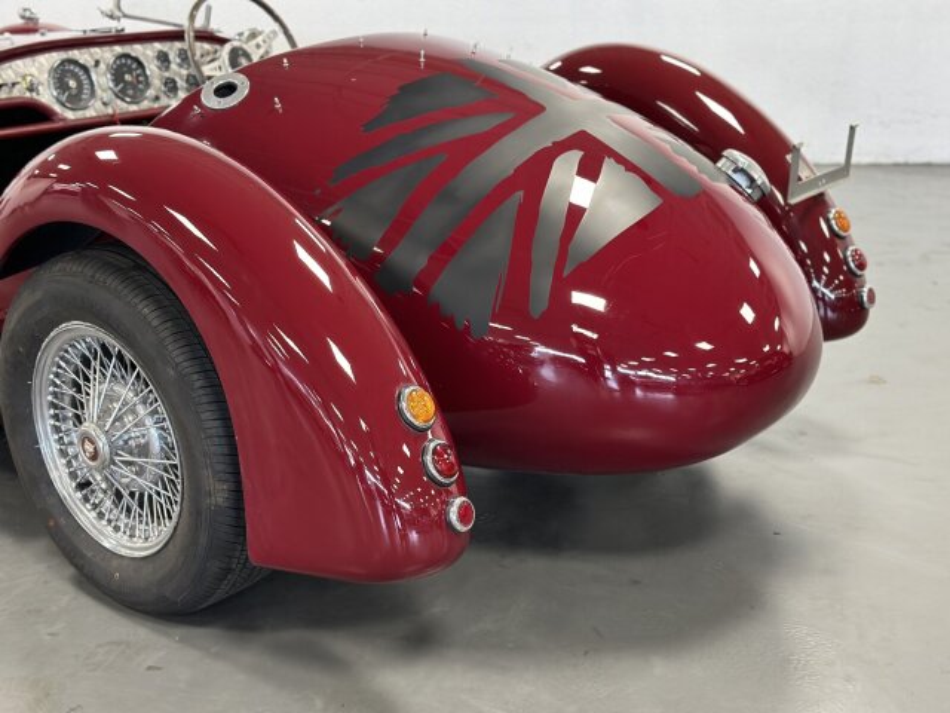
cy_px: 356
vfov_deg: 30.3
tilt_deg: -18.9
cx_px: 475
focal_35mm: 48
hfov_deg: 39.7
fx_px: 1317
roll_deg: +0.9
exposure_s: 1/50
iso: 320
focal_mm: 6.86
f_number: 1.78
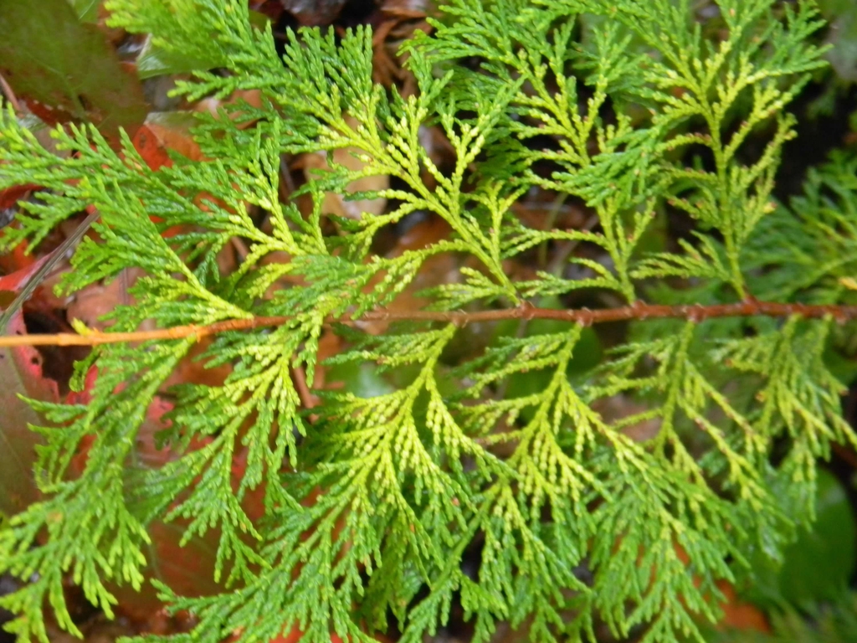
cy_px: 322
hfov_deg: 31.2
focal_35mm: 62
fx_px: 1535
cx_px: 428
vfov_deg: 23.7
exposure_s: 1/18.7
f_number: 4.5
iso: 400
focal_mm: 15.1
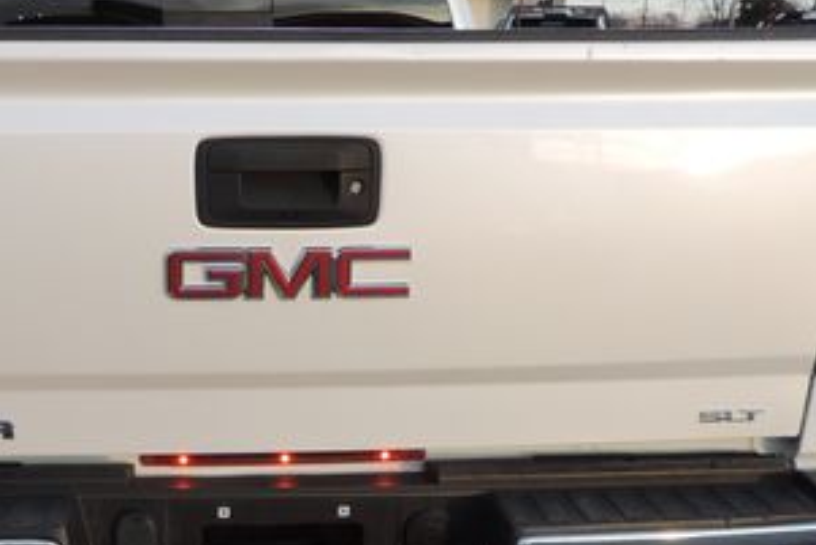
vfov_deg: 25.3
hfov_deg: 37.0
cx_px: 255
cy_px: 390
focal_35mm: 53
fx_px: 1202
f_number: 3
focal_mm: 4.3
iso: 80
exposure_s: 1/125
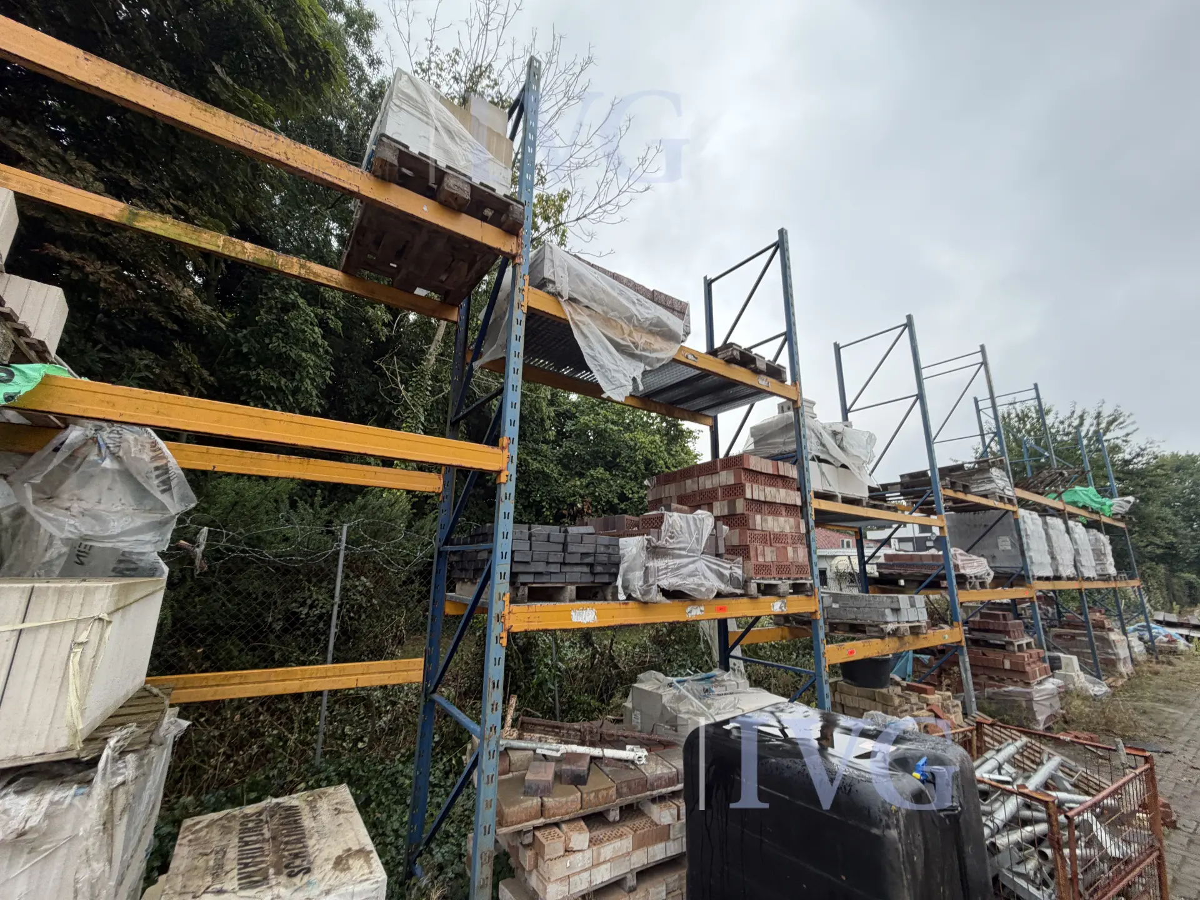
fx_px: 485
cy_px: 450
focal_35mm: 14
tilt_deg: +19.9
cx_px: 600
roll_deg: -0.1
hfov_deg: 102.1
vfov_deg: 85.7
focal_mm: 2.22
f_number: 2.2
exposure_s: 1/211
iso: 40
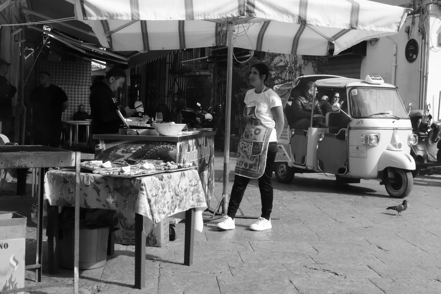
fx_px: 600
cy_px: 147
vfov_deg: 27.5
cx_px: 220
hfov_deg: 40.3
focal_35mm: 49
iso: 1600
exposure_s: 1/400
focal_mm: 18.5
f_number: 14
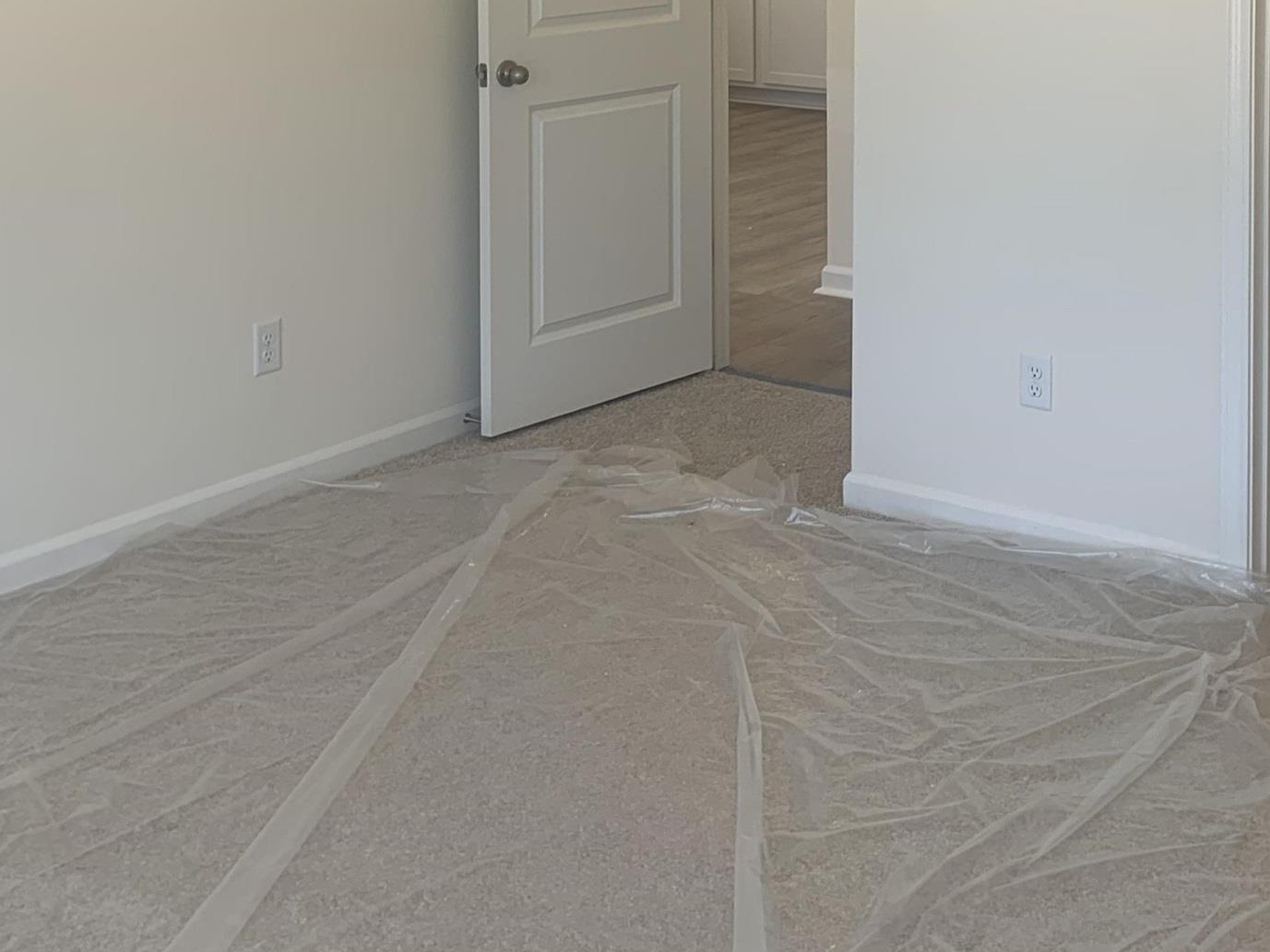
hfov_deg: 32.9
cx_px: 871
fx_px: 2128
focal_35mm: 58
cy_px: -41
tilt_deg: -2.9
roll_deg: +0.4
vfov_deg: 23.9
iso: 25
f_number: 1.8
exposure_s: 1/120
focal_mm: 4.25
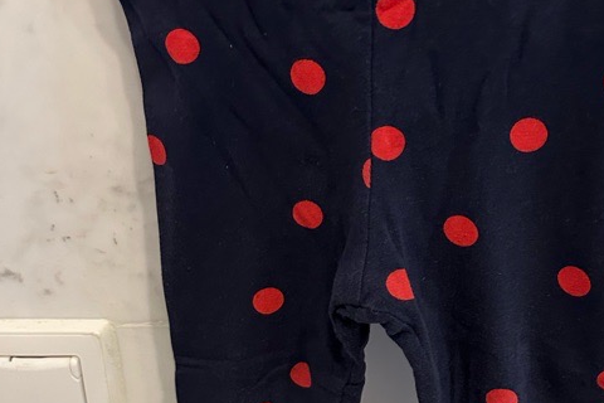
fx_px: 872
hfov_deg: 38.1
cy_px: 354
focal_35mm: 52
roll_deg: +2.0
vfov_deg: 25.3
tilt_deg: -29.3
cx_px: 337
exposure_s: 1/50
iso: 500
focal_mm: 6.86
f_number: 1.78
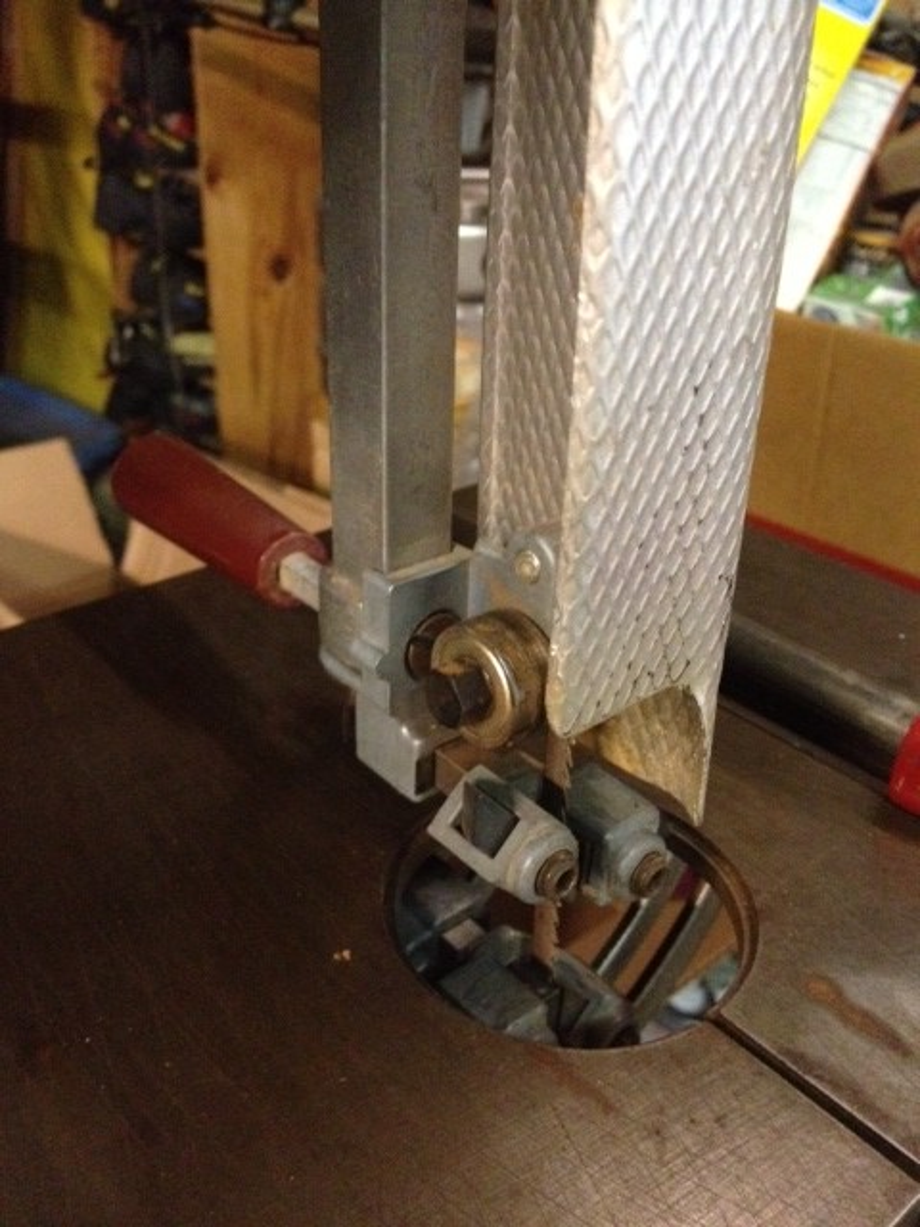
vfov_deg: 52.6
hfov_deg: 40.7
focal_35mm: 35
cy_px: 614
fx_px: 1240
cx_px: 460
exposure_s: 1/15
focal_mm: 4.28
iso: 800
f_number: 2.4
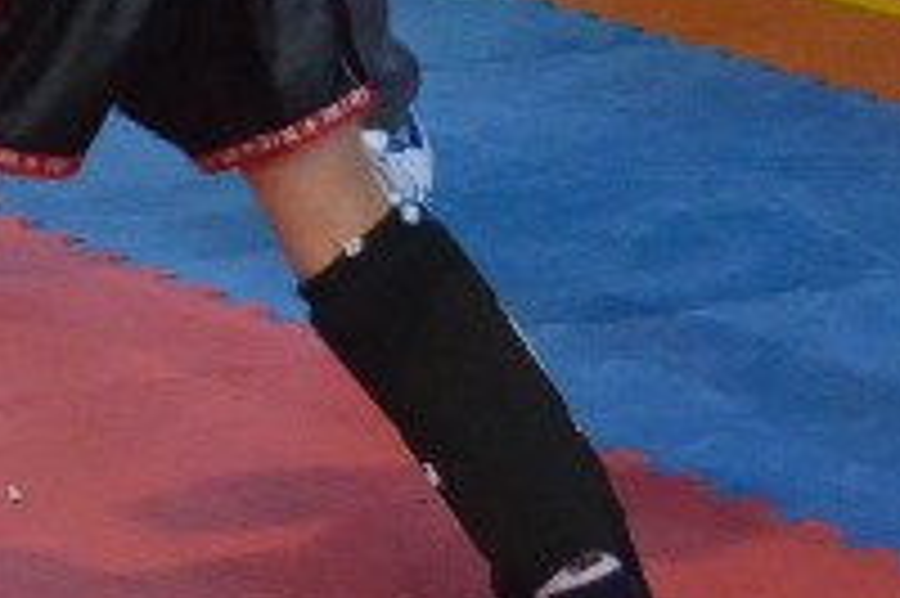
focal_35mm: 246
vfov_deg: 5.5
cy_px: -362
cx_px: -724
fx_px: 6145
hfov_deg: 8.1
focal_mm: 32
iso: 3200
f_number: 4.8
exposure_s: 1/160
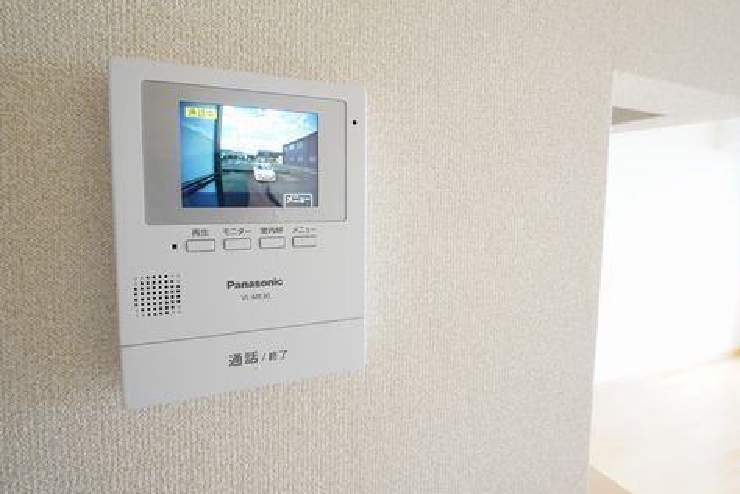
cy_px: 230
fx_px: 410
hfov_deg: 84.1
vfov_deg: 62.0
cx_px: 381
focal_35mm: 20
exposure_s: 1/30
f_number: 4
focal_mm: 10.5
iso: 400
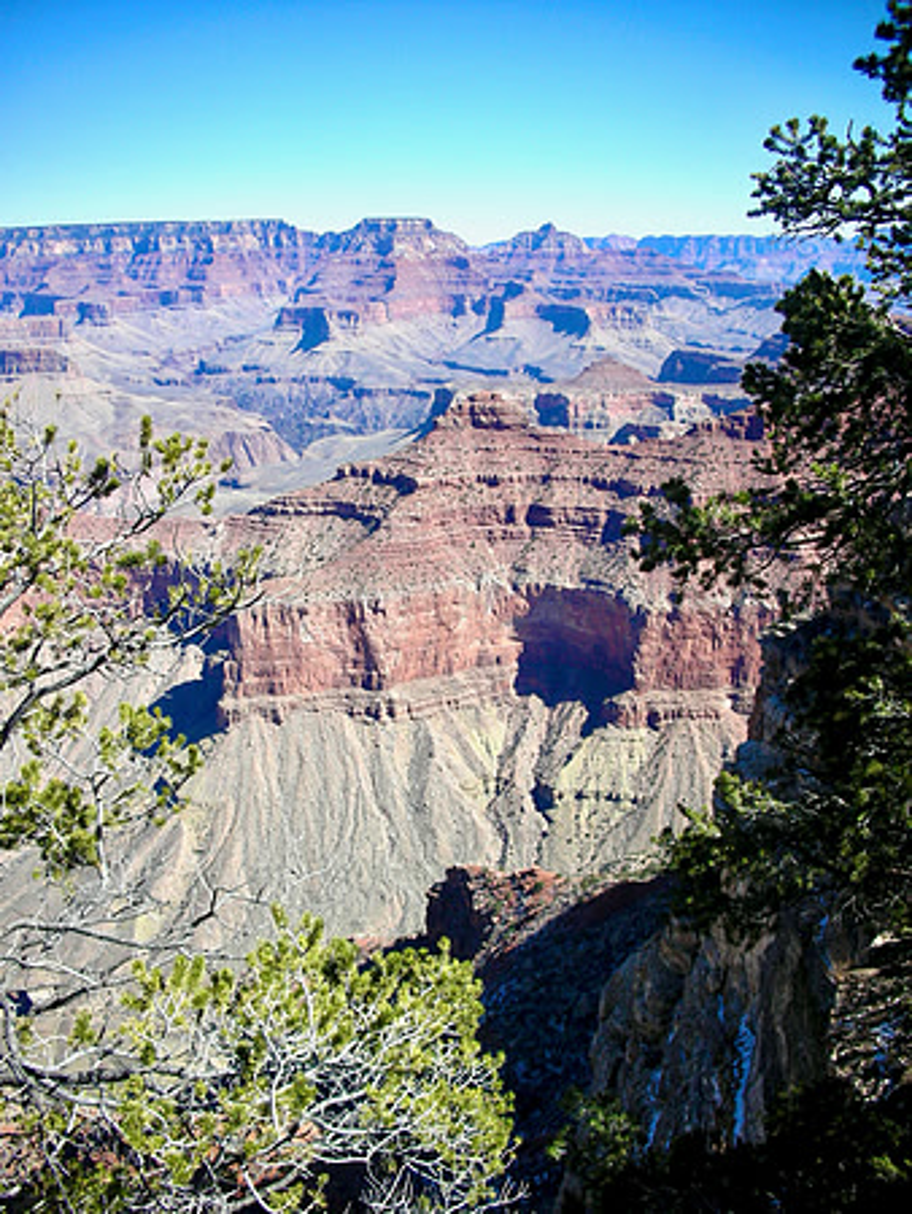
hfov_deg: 40.7
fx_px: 1228
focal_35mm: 35
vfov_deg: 52.6
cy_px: 607
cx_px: 456
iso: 50
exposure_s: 1/201
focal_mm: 5.8
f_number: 3
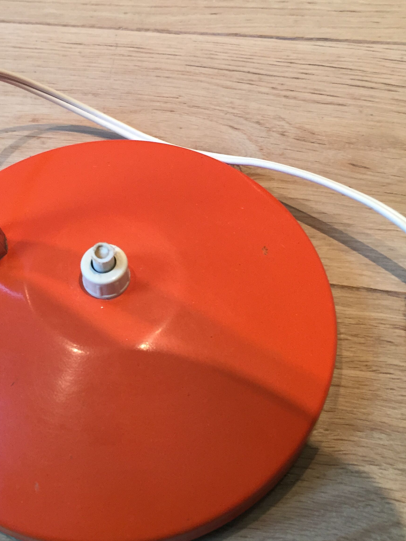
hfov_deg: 34.6
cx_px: 120
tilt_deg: -52.4
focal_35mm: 41
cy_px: 191
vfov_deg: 45.2
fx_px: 641
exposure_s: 1/33
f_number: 2.2
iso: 160
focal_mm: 4.15
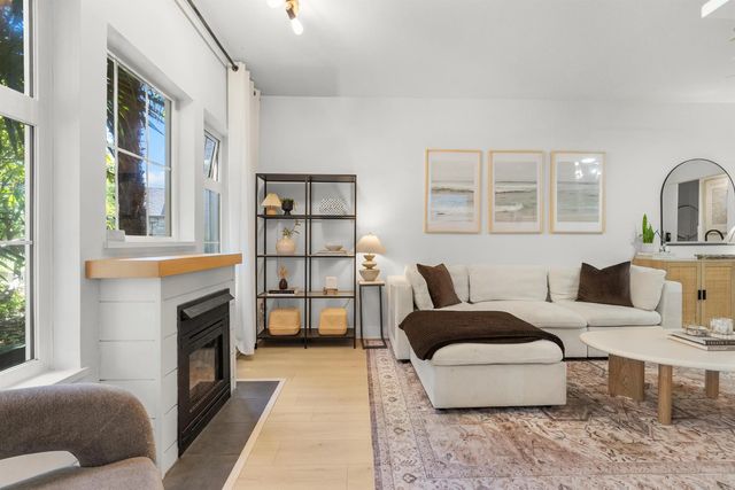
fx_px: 327
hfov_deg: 96.7
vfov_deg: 73.8
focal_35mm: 16
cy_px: 245
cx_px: 368
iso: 4000
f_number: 10
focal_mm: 16
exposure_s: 1/30
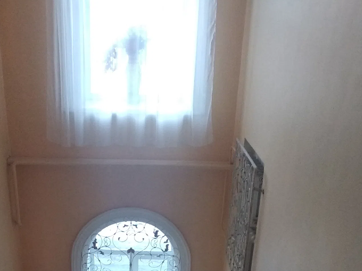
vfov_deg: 28.6
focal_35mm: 49
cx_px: 139
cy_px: 239
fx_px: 512
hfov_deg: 38.7
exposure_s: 1/25
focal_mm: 3.81
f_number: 2.2
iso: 800
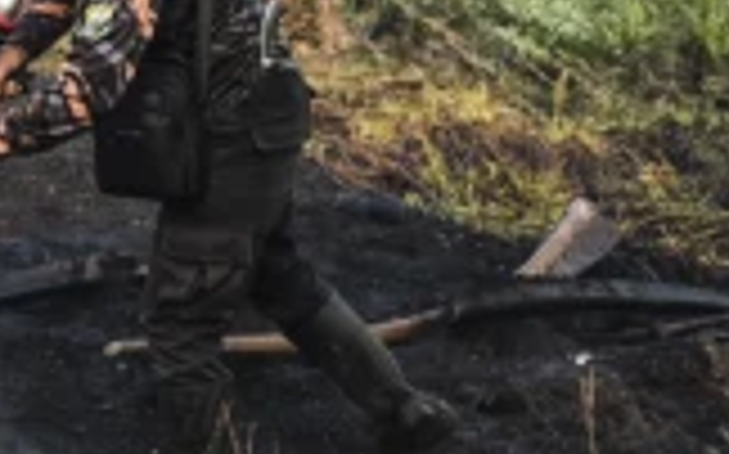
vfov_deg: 13.7
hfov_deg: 20.5
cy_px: -81
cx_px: -205
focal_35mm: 93
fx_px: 1846
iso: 320
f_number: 5.6
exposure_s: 1/320
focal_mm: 24
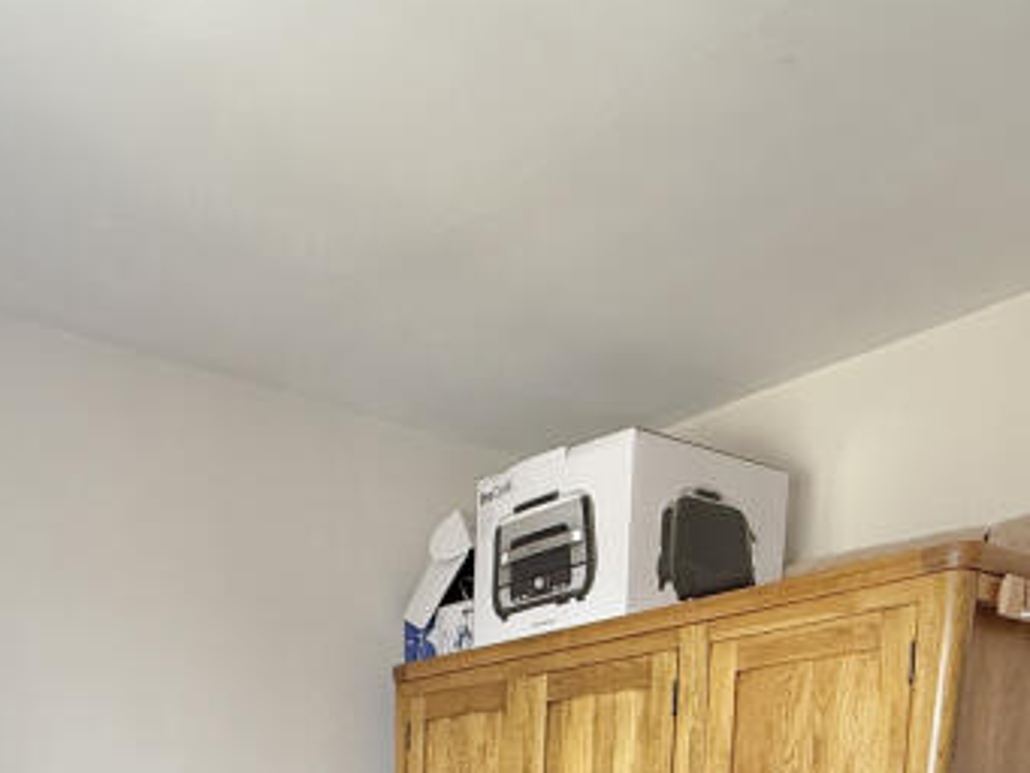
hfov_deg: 44.0
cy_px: 1078
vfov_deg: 27.1
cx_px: 329
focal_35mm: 42
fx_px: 1250
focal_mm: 2.22
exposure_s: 1/99
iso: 125
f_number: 2.2
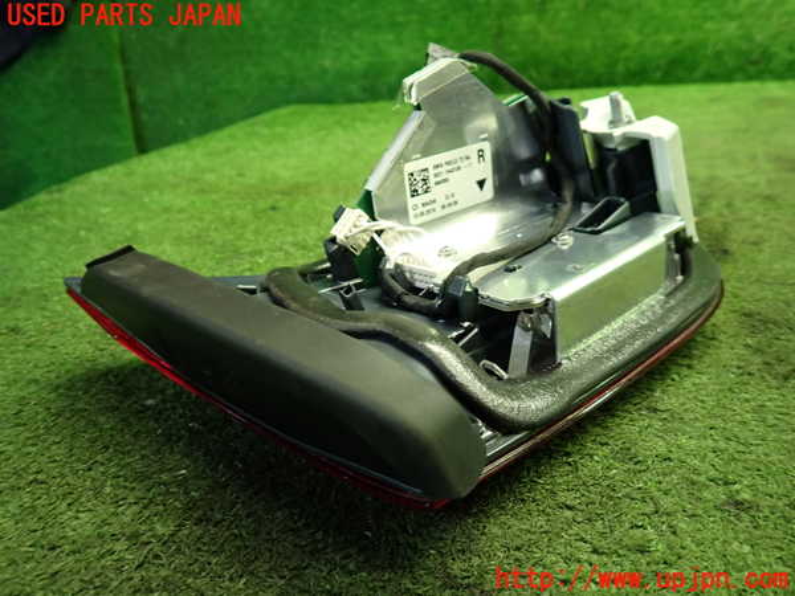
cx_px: 398
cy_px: 298
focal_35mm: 25
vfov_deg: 54.9
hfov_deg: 69.4
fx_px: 574
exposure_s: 1/30
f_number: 2
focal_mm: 4.5
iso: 250
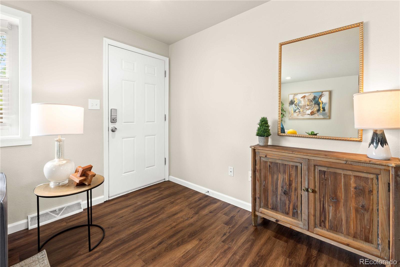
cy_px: 134
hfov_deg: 100.4
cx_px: 200
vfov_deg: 77.3
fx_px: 167
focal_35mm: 15
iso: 200
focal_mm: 10
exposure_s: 1/2
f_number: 10
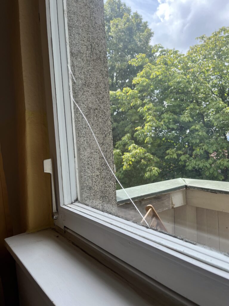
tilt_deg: -1.2
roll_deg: +3.3
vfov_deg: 67.3
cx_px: 114
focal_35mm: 26
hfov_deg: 53.1
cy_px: 153
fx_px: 229
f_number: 1.6
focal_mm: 5.1
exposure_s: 1/951
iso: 50
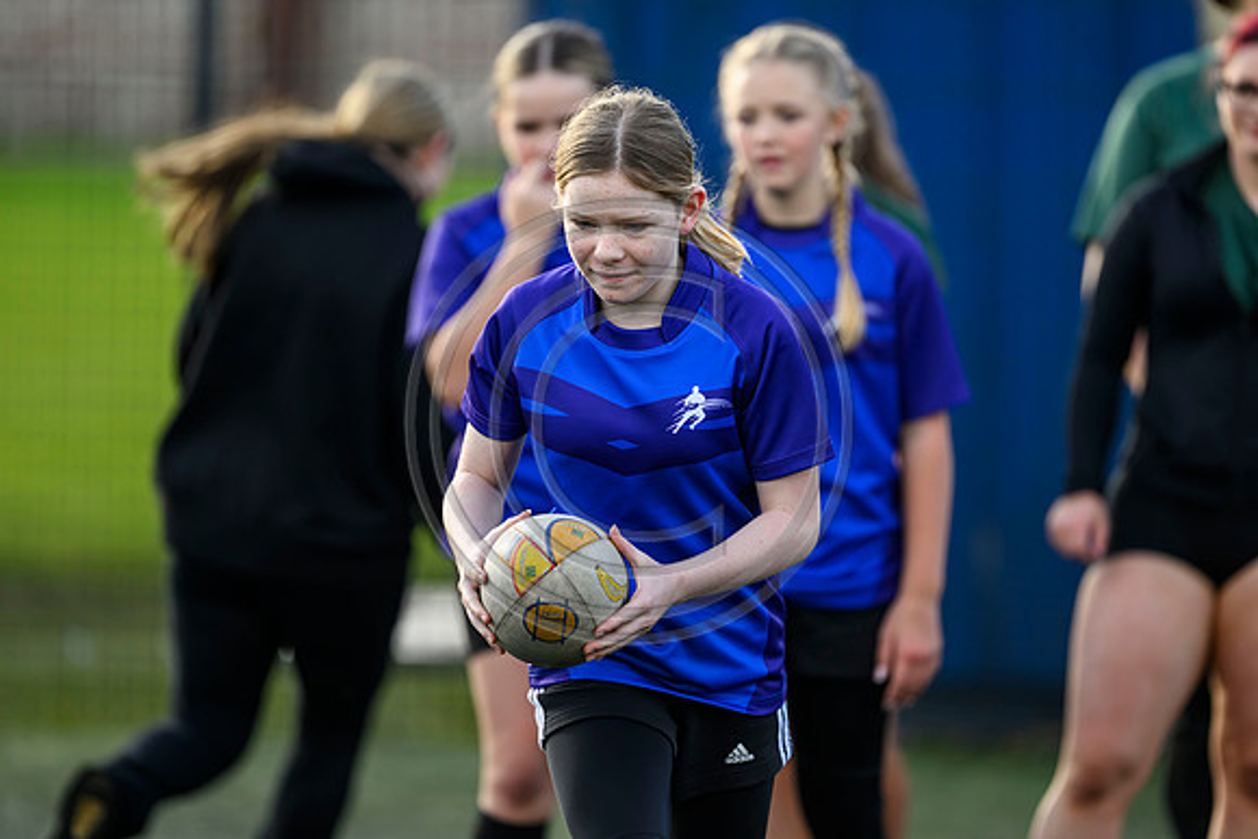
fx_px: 13980
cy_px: 420
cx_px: 629
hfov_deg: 5.2
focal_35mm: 400
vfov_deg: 3.4
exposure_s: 1/1250
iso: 500
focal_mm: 400
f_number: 3.2
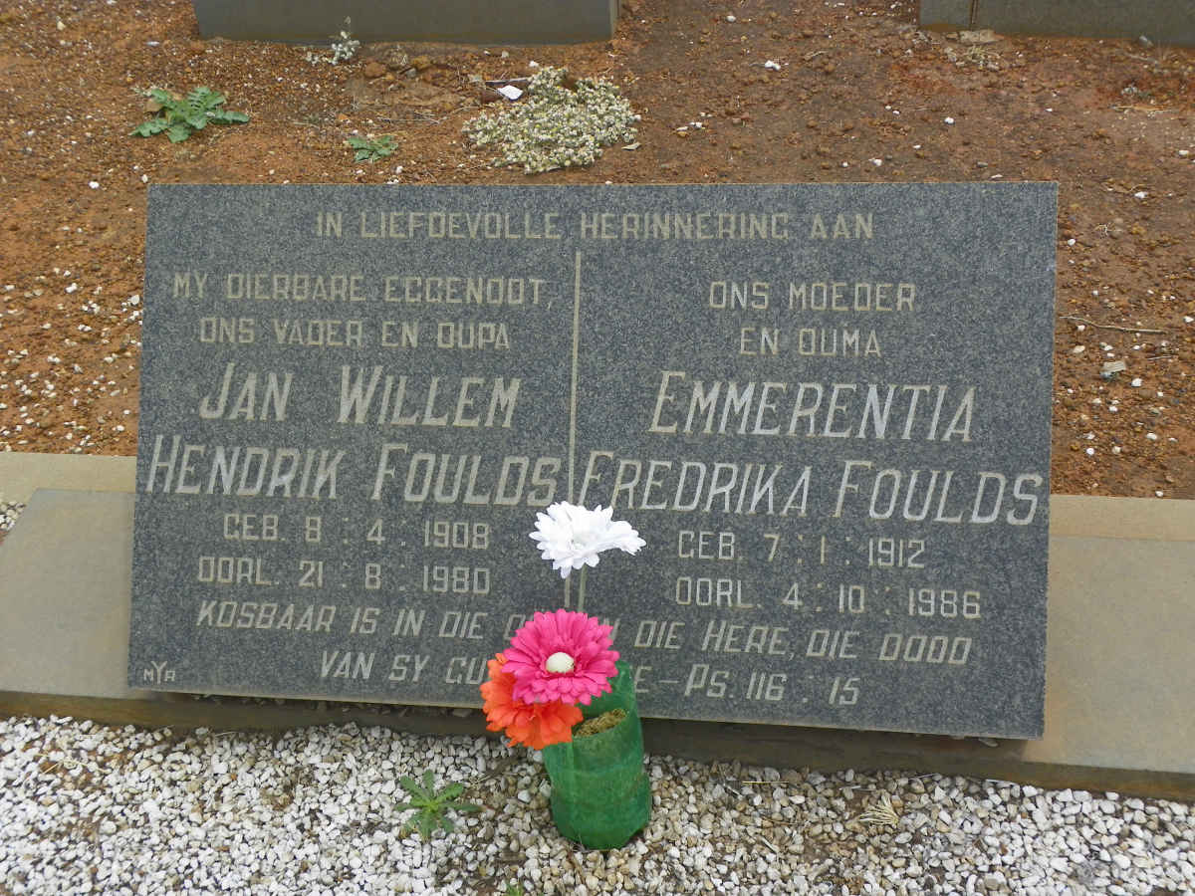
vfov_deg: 33.6
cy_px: 448
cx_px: 598
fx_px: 1484
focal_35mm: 43
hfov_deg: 43.9
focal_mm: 7.6
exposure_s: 1/250
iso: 64
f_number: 4.5
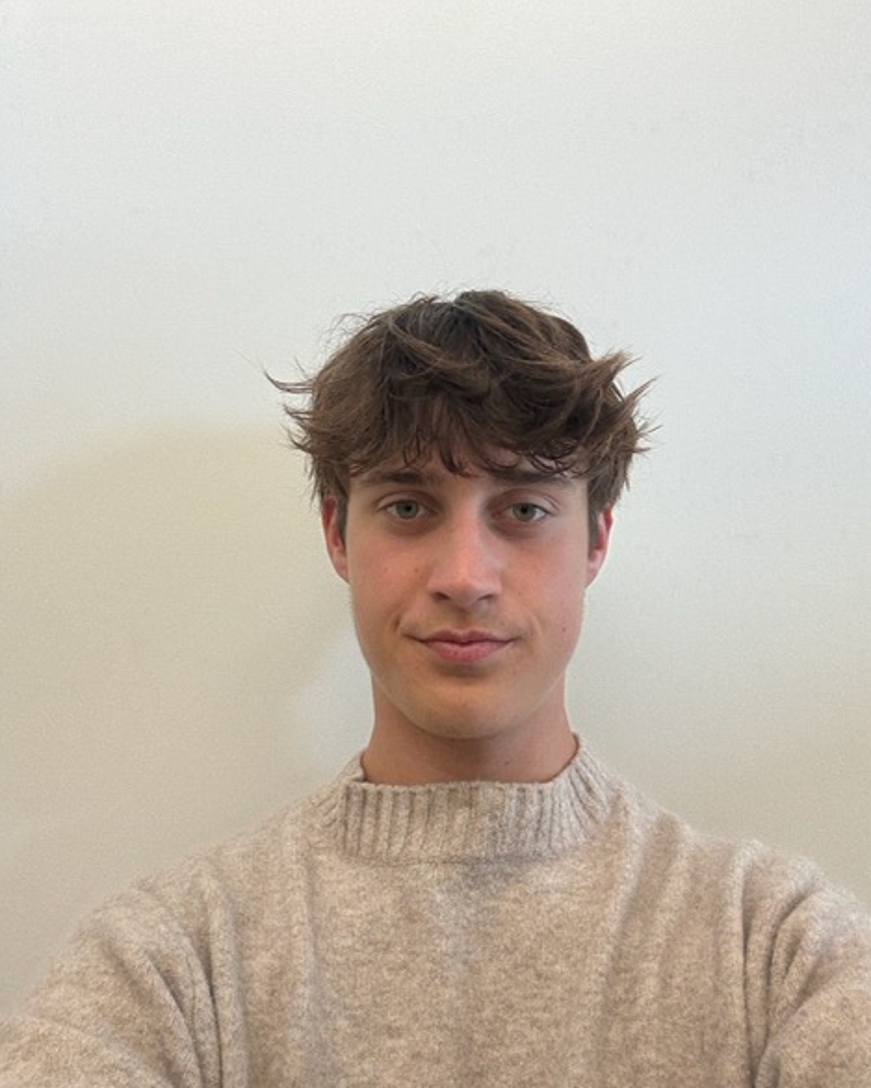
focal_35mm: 32
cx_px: 444
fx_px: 1031
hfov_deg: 45.8
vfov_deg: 55.6
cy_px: 527
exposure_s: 1/60
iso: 50
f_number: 1.9
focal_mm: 2.69
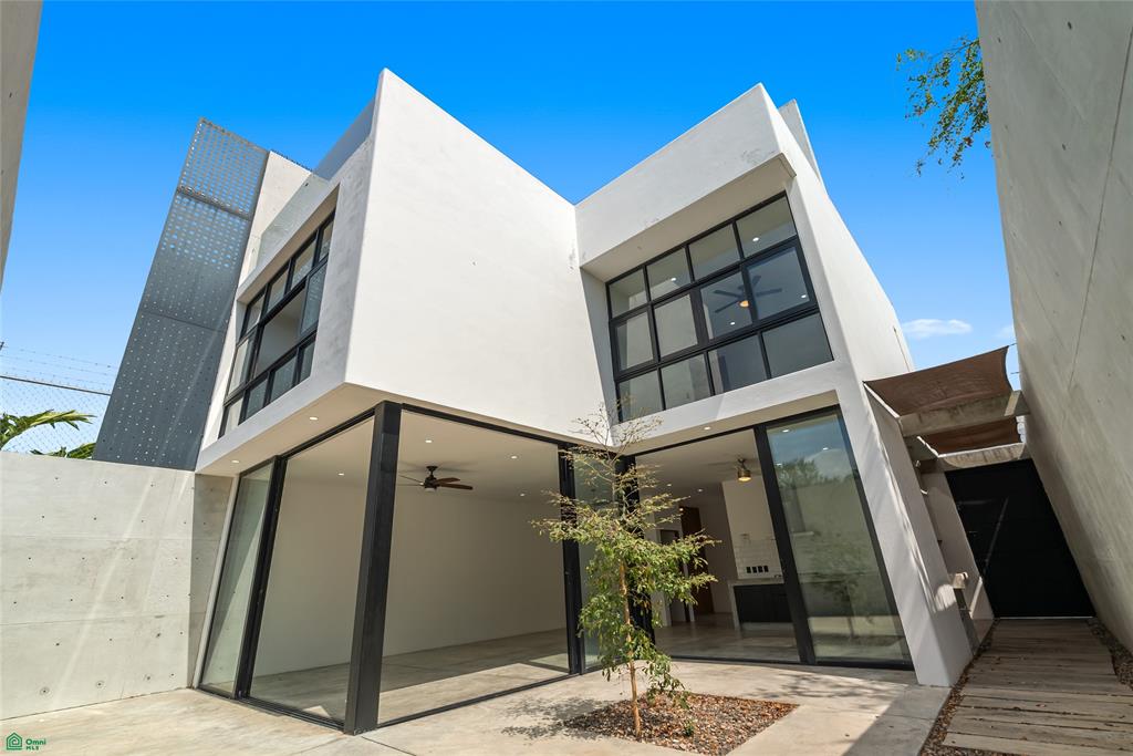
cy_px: 378
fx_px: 504
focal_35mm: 16
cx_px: 566
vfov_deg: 73.8
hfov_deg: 96.7
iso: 320
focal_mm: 16
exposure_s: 1/250
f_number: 9
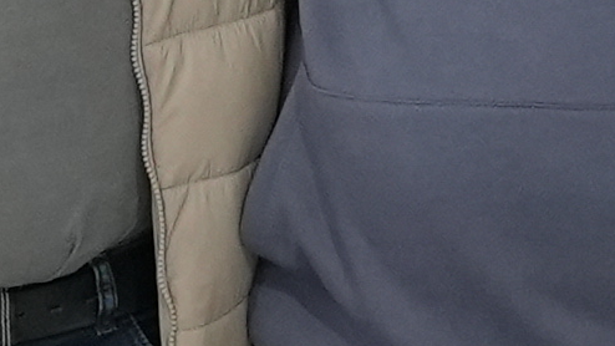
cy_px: -281
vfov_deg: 4.2
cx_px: -197
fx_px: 4697
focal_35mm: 288
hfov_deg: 7.4
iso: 4000
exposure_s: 1/160
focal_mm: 33
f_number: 4.5
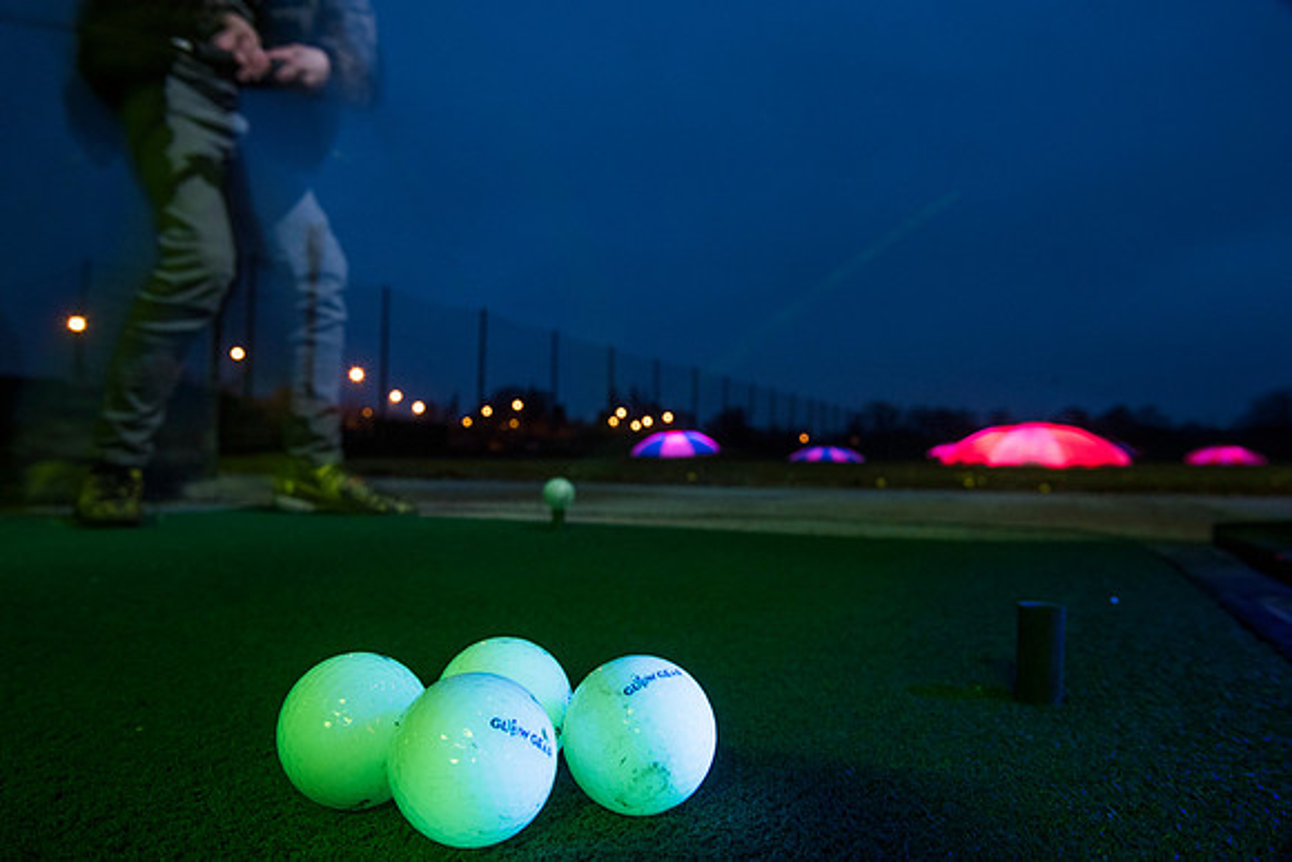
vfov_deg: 53.2
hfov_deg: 73.7
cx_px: 646
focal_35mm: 24
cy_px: 431
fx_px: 861
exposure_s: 1/5
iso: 1000
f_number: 8
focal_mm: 24
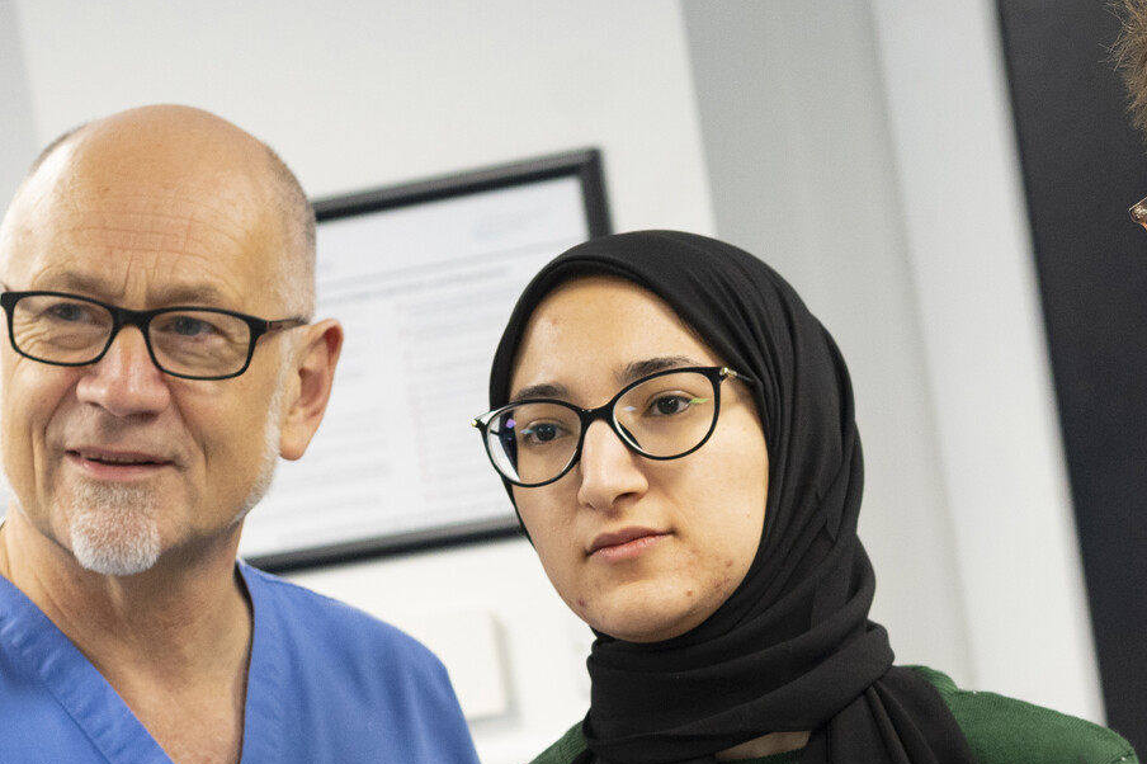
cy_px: 804
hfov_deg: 12.4
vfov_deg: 8.2
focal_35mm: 166
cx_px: 690
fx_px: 5287
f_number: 4
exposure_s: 1/80
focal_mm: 50
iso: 720
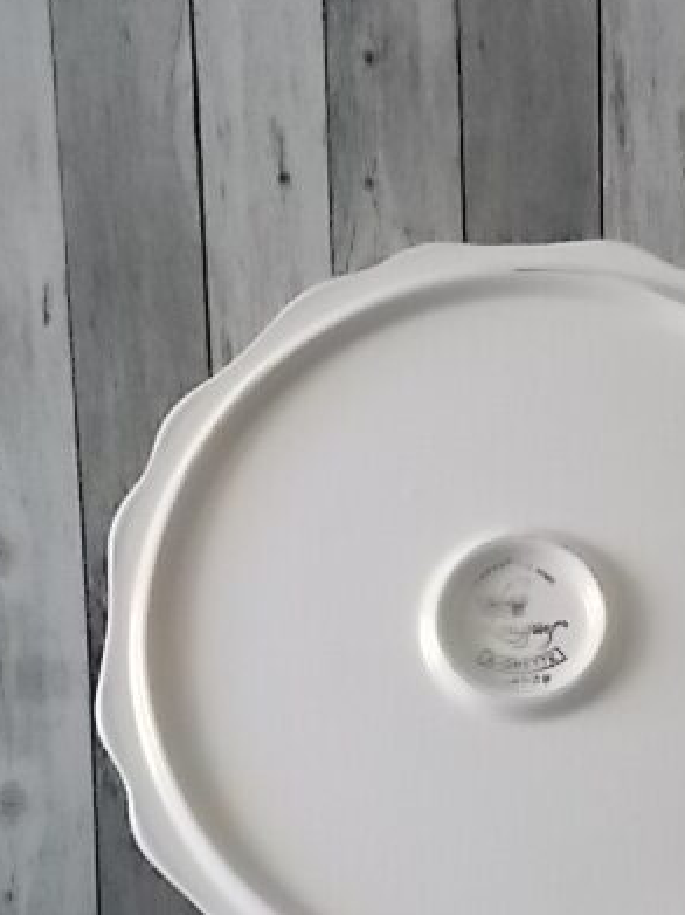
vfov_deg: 26.7
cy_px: 676
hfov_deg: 20.2
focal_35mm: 72
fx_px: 1901
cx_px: 528
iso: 800
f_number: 4.2
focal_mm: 7.9
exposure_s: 1/80
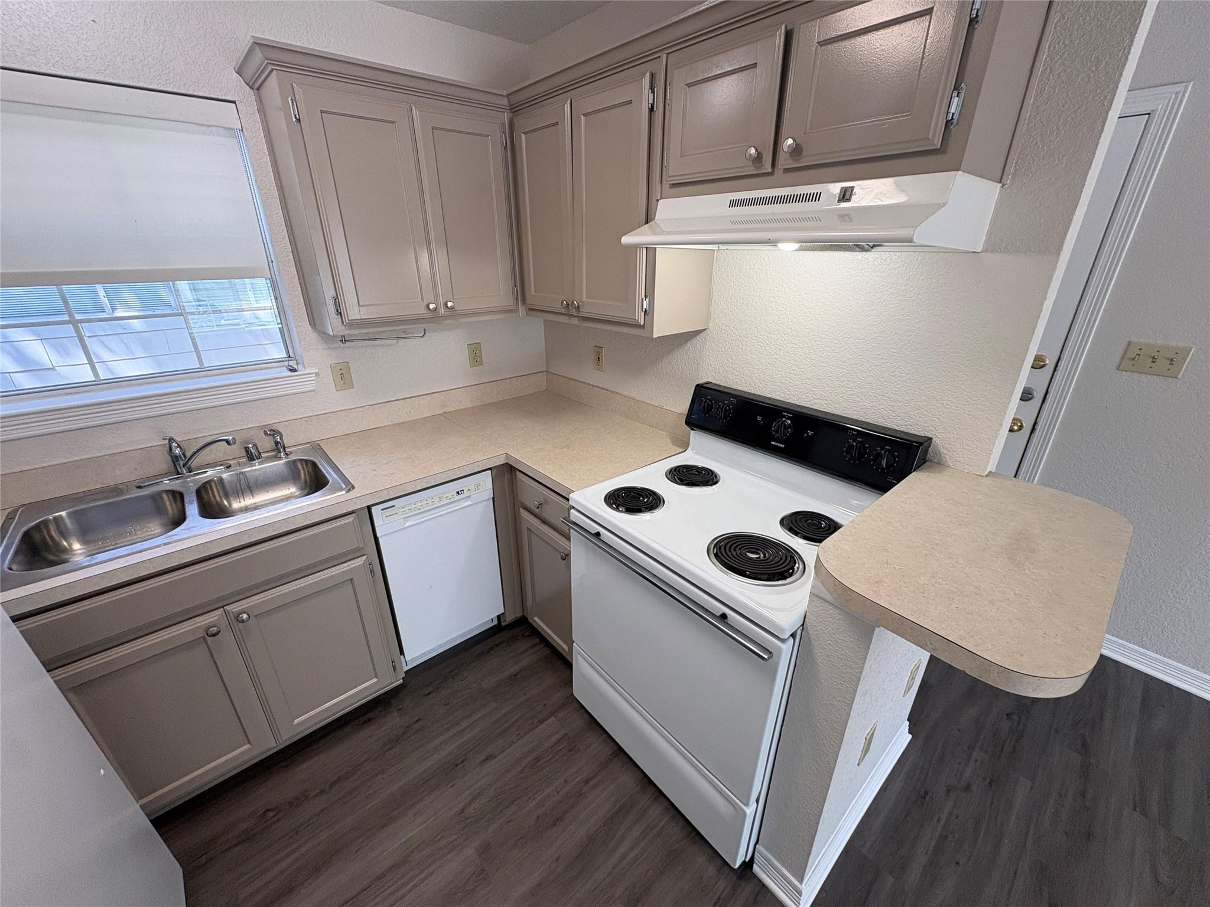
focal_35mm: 14
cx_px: 605
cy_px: 454
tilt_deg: -22.1
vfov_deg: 85.7
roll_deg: -0.5
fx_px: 489
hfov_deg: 102.1
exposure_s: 1/120
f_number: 2.2
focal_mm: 2.22
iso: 100
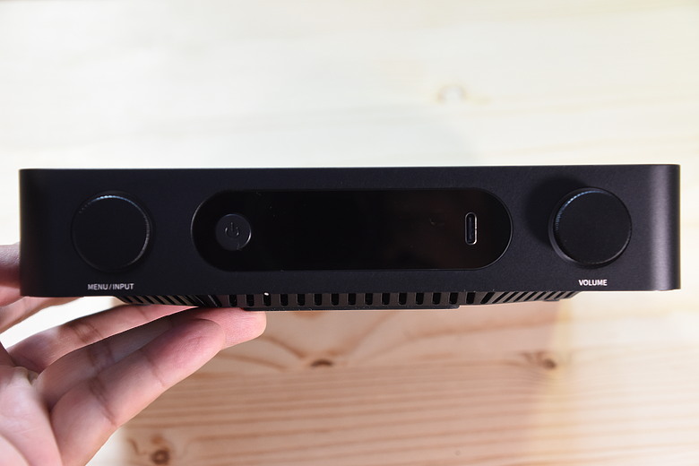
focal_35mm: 75
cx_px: 350
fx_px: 1456
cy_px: 233
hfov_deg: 27.0
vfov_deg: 18.2
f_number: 6.3
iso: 1000
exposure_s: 1/80
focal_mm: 50
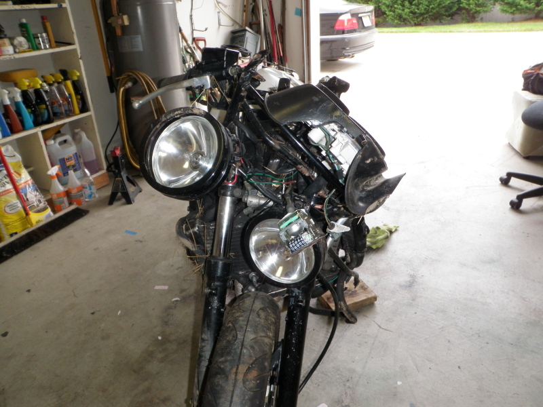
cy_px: 204
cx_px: 272
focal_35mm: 28
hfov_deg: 63.4
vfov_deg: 49.7
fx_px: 439
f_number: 3.5
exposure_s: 1/30
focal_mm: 5
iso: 100
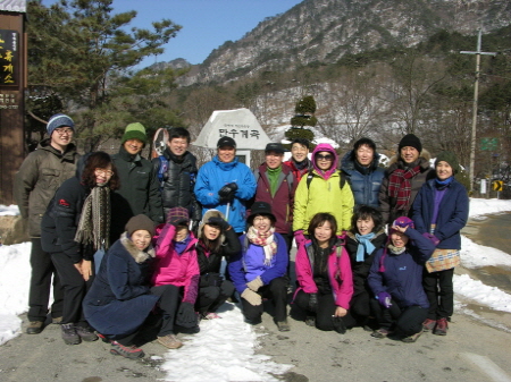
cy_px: 191
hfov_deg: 52.7
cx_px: 256
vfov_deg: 40.7
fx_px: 516
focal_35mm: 35
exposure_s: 1/349
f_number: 8
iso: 100
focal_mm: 8.9
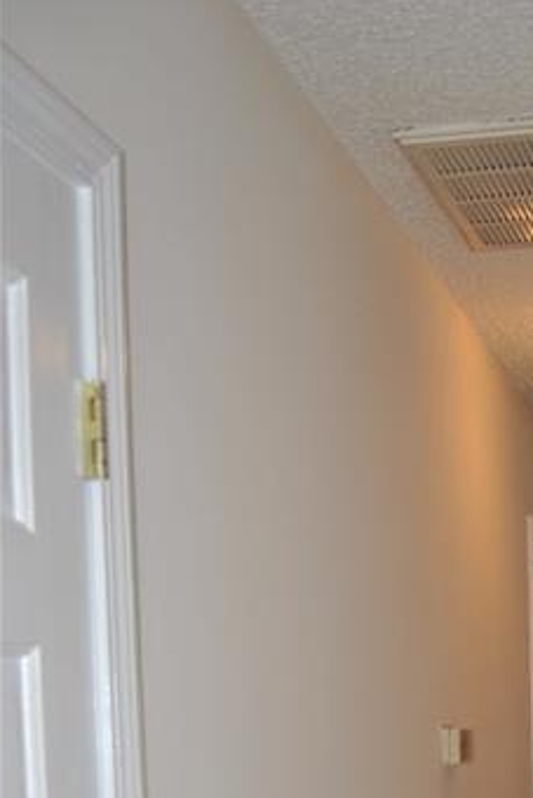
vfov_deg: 30.0
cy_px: 843
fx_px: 1353
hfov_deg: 21.1
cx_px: 600
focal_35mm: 61
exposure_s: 1/60
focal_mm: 18
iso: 200
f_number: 3.5
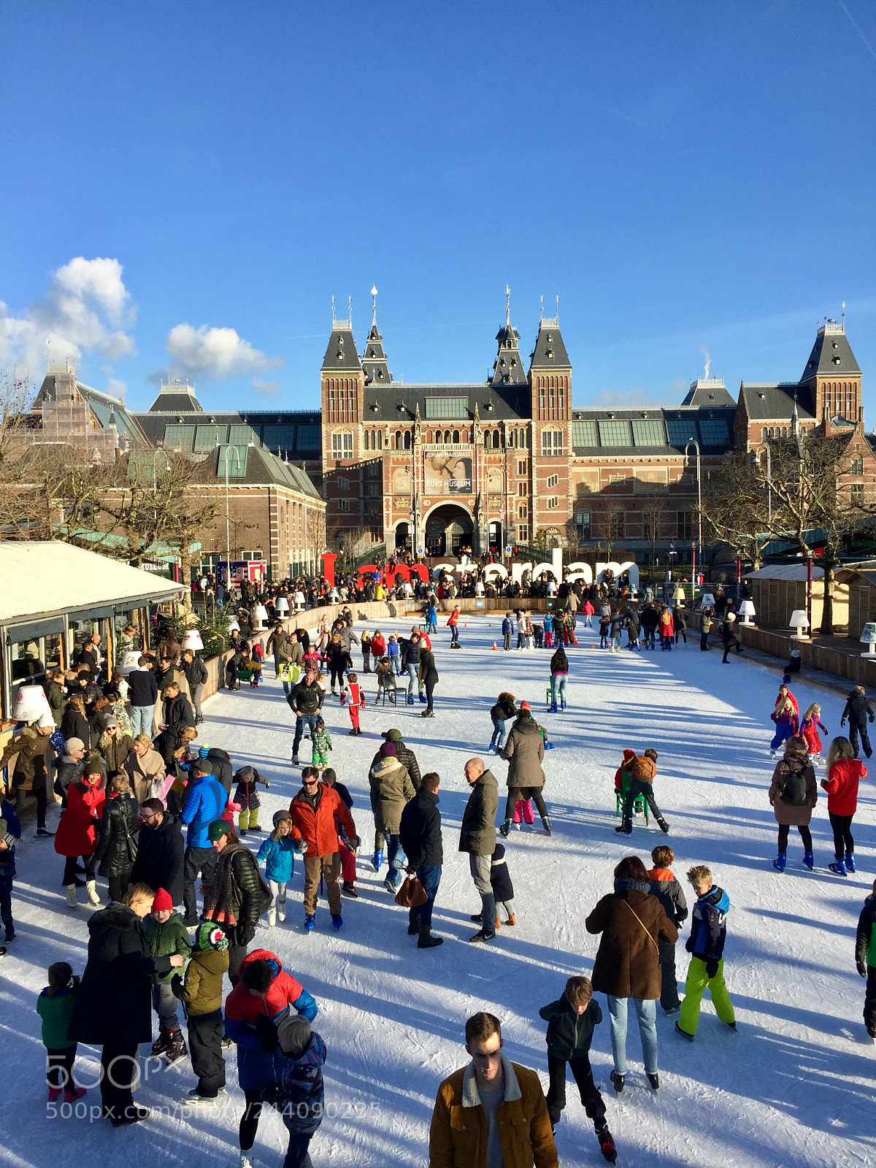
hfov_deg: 48.2
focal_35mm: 29
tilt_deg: -2.7
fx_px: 979
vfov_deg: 61.7
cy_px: 584
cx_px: 438
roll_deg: -0.2
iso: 32
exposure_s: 1/1412
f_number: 2.2
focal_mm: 4.15
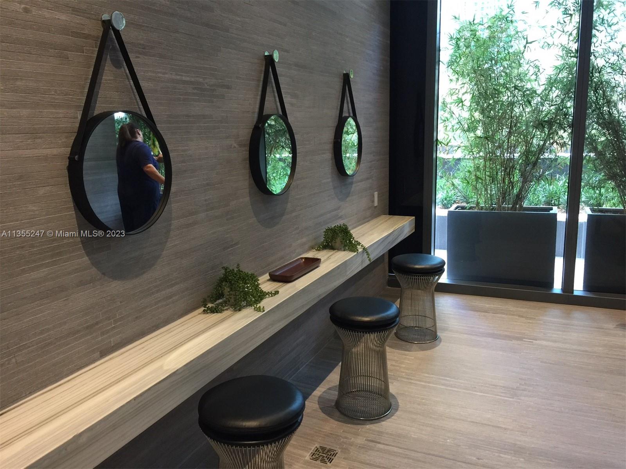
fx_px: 524
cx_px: 313
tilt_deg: -10.9
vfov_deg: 48.2
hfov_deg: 61.7
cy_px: 234
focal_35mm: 29
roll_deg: +0.5
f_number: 2.2
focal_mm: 4.15
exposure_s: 1/15
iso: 64
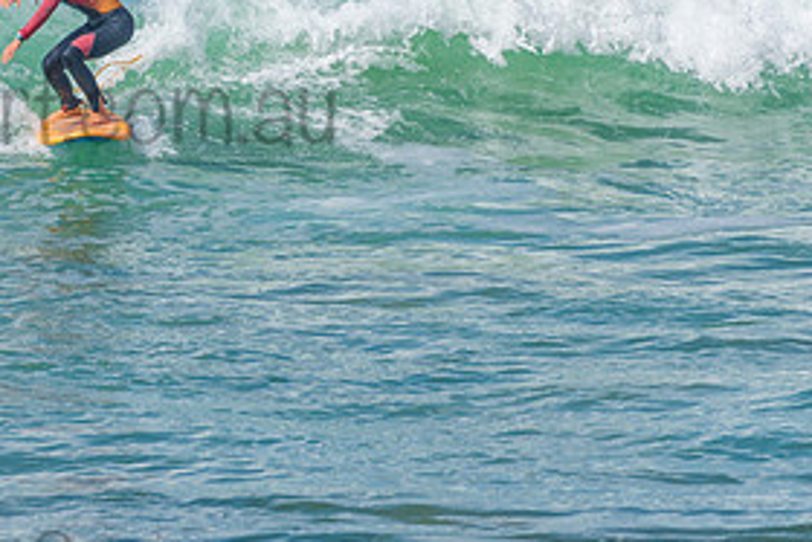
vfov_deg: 1.3
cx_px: 29
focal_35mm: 1034
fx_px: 23333
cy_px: 77
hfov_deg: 2.0
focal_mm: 500
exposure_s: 1/2000
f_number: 5.6
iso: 180
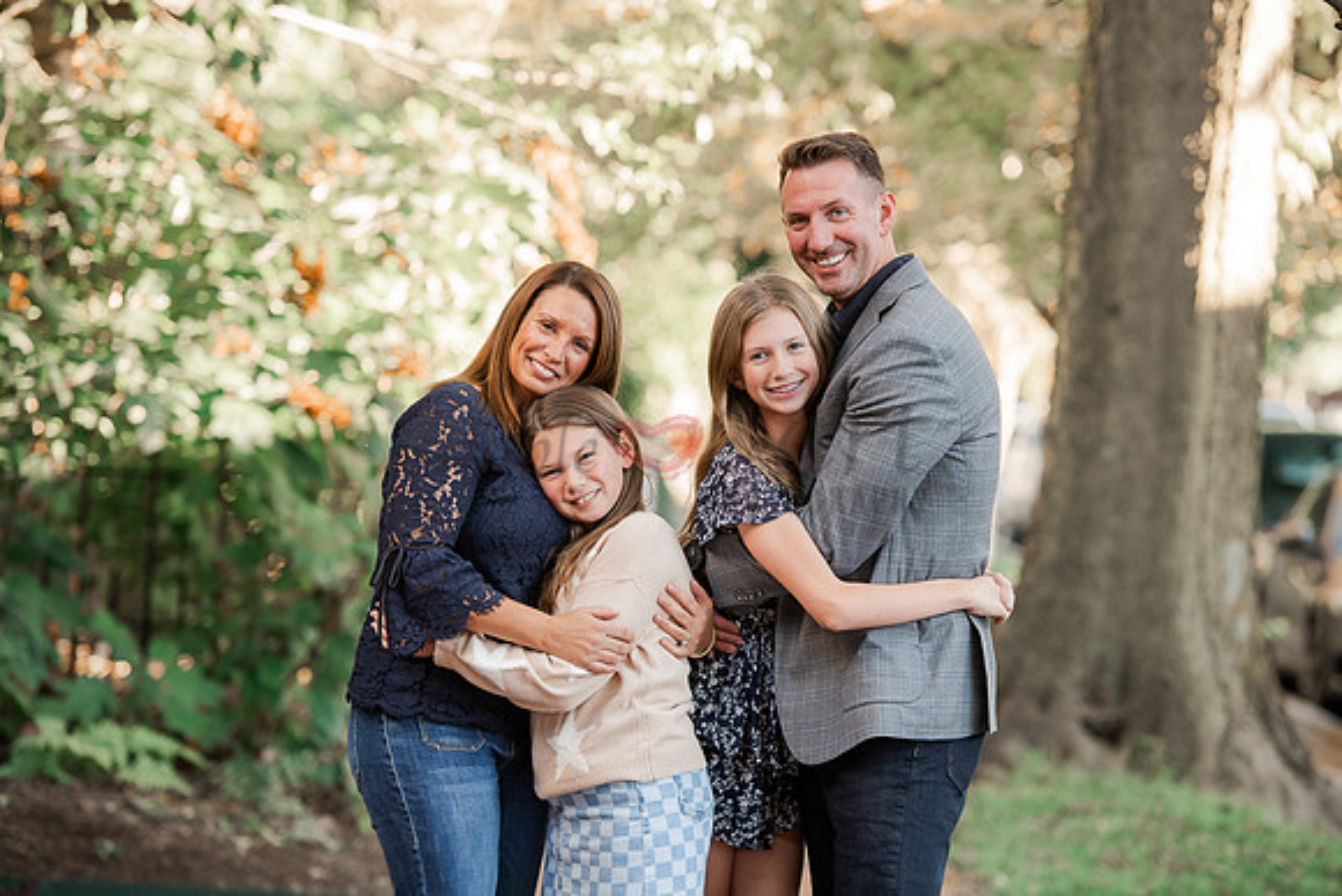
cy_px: 448
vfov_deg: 9.2
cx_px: 671
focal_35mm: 150
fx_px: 5593
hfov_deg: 13.7
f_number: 3.5
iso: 400
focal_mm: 150
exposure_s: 1/160
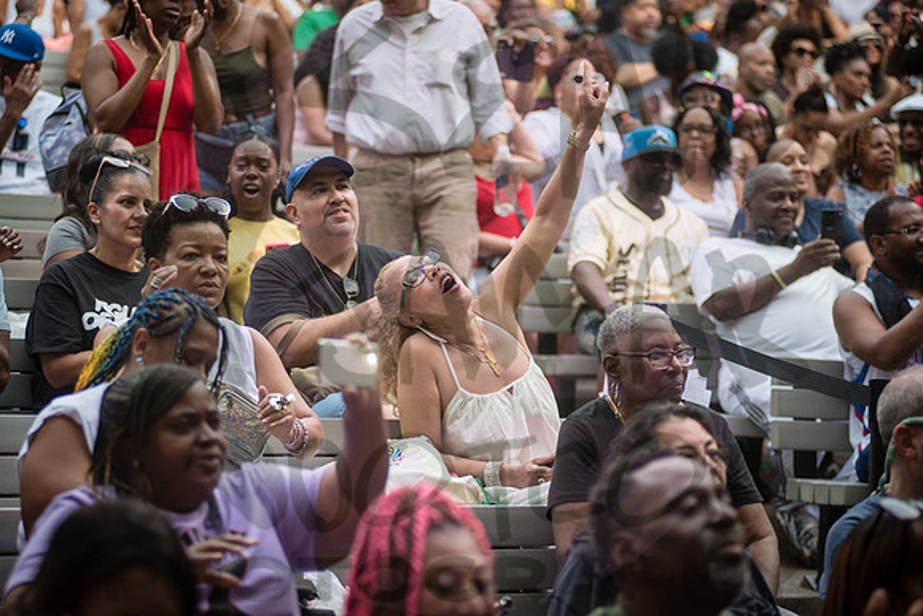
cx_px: 437
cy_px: 327
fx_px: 2978
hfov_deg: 17.6
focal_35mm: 116
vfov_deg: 11.8
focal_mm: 105
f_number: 3.2
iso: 2000
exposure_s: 1/1600
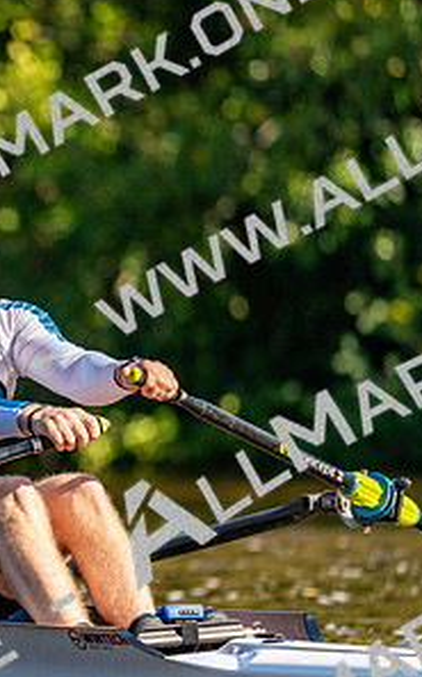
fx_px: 14702
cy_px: 373
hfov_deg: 1.6
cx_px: -71
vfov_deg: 2.6
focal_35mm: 797
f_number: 4.5
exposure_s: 1/2500
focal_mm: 400
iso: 800
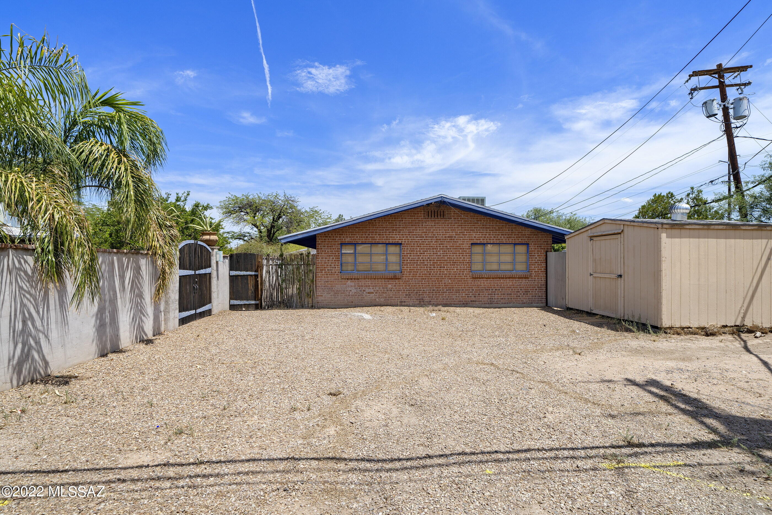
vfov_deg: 70.4
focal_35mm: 17
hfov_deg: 93.3
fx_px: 364
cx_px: 386
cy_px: 258
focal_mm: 17
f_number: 9
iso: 100
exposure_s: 1/160
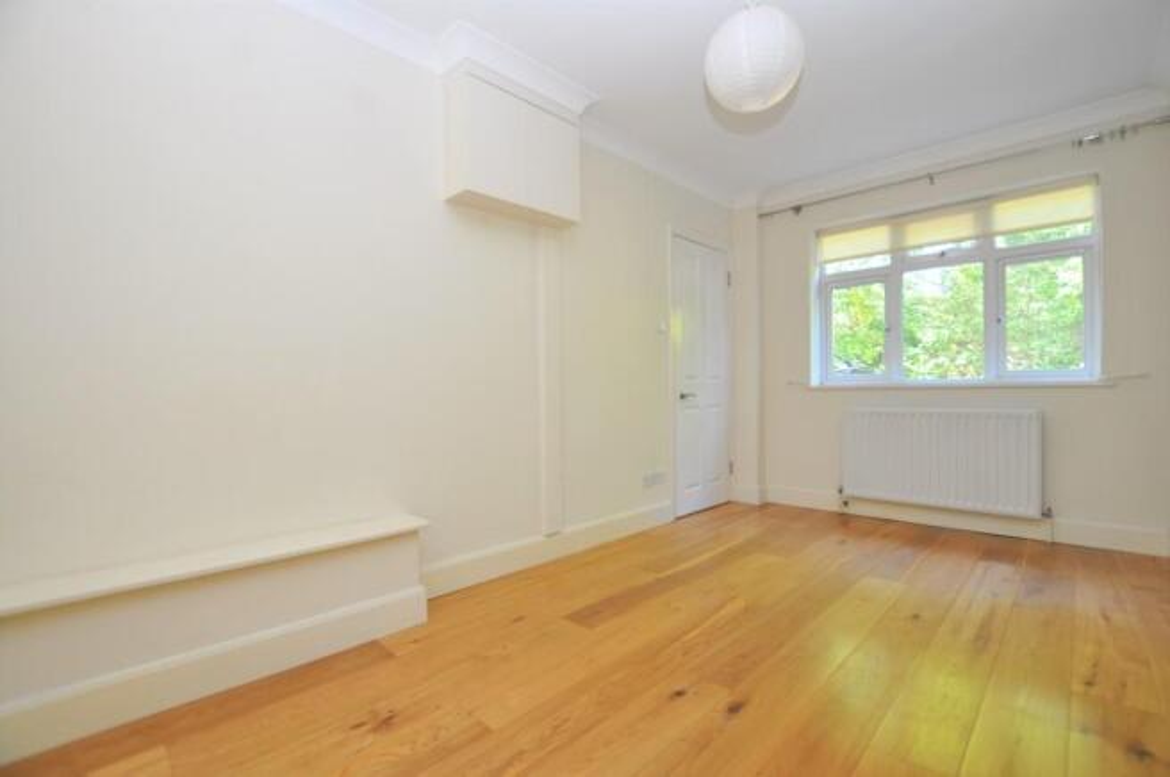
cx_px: 585
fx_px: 487
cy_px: 388
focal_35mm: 15
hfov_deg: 100.4
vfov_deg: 77.2
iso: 500
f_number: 4
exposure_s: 1/60
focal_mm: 10
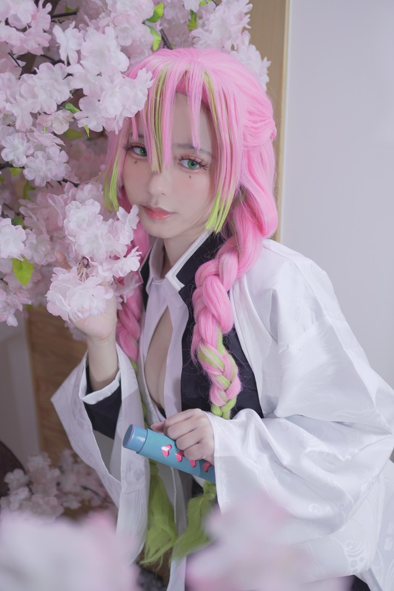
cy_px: 296
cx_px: 197
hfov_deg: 36.9
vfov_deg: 53.1
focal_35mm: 36
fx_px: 591
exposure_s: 1/60
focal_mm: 24
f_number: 1.8
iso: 200
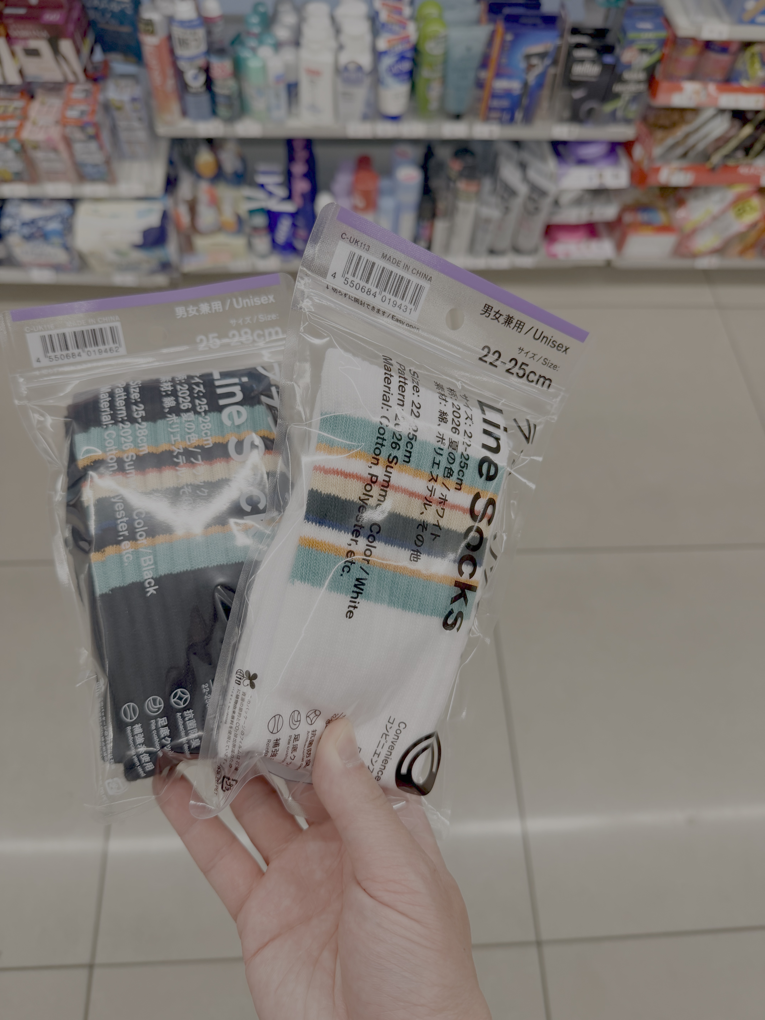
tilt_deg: -59.0
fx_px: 707
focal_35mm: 24
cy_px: 510
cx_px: 382
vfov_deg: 71.6
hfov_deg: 56.8
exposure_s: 1/120
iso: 125
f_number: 1.78
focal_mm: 6.76
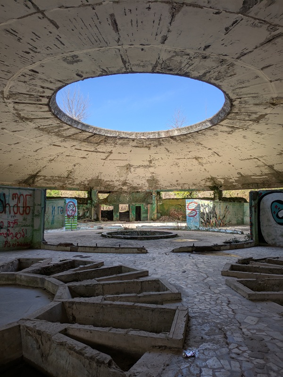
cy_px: 188
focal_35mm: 25
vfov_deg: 69.4
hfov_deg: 54.9
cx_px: 142
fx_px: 272
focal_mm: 5.43
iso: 47
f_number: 1.89
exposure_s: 1/1030
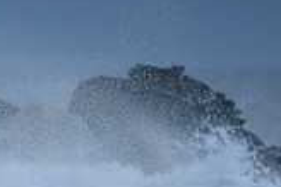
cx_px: -99
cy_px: 311
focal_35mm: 2828
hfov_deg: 0.7
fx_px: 22052
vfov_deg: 0.5
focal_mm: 800
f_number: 6.3
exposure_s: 1/2000
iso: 360
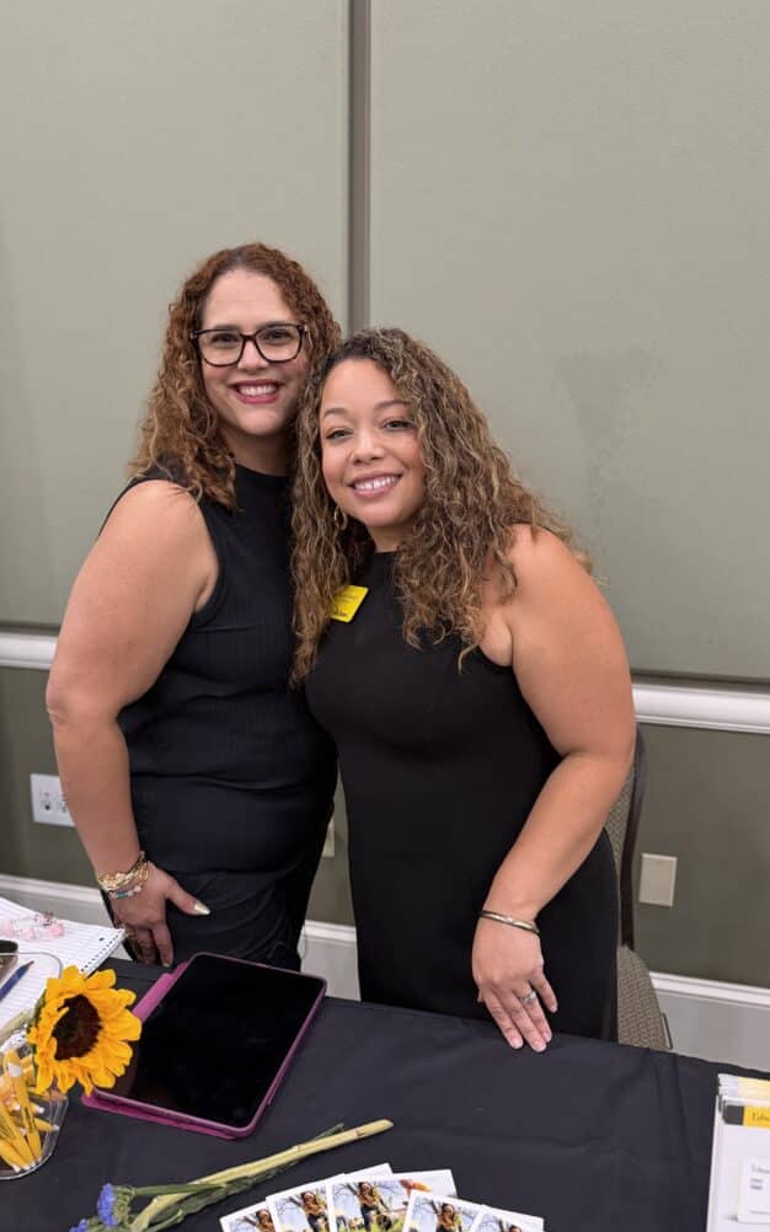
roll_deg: -1.5
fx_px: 873
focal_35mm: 26
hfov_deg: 47.6
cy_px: 605
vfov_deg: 70.4
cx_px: 374
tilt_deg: -13.4
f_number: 1.78
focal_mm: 6.76
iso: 320
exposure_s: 1/60
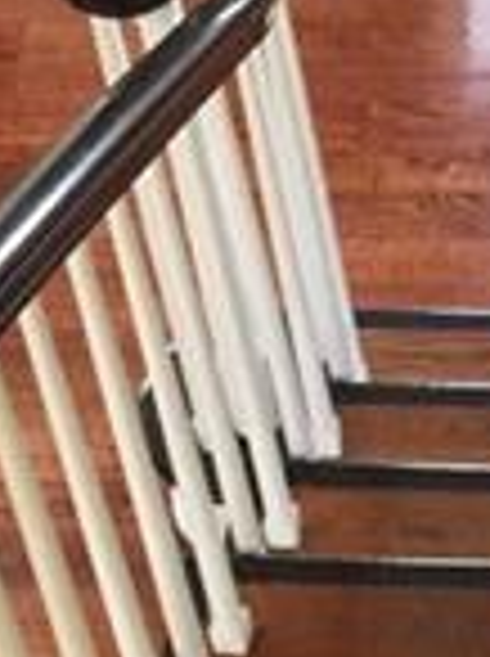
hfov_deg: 9.4
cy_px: 122
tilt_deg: -50.2
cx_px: 701
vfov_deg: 12.9
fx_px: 2896
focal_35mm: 153
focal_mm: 4.15
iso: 160
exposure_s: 1/15
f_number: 2.2
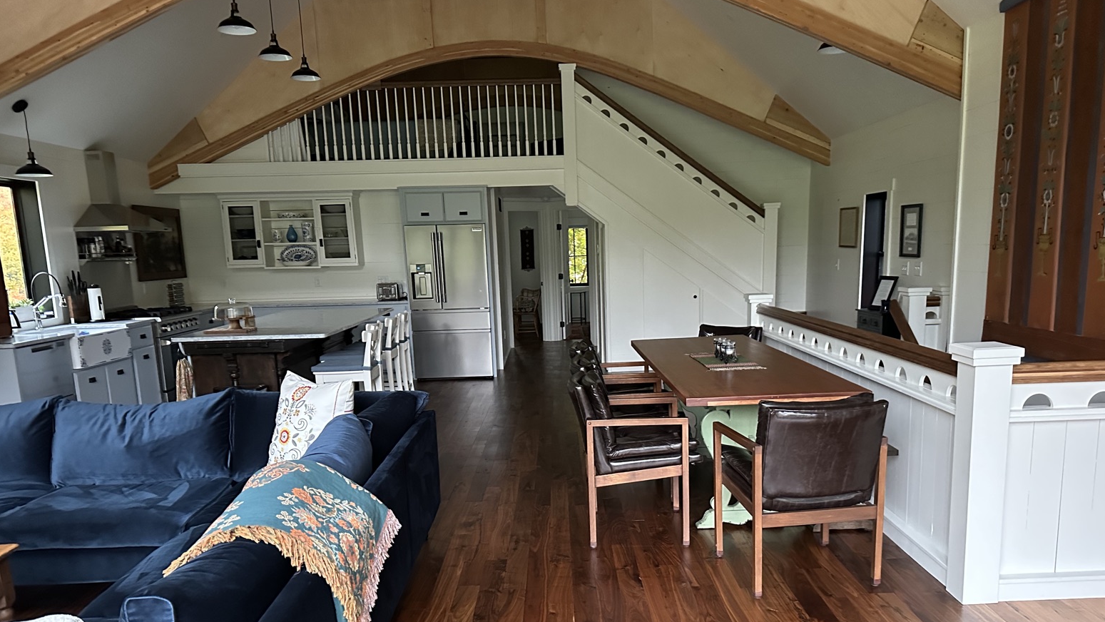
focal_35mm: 27
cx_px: 562
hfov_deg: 69.8
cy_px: 396
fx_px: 791
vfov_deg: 42.5
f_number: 1.78
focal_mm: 6.86
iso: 1000
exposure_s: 1/40
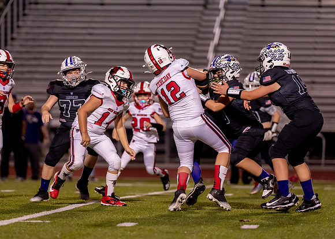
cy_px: 109
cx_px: 151
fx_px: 2545
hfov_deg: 7.5
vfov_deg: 5.4
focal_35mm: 268
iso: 1600
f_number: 2.8
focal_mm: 200
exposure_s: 1/1000
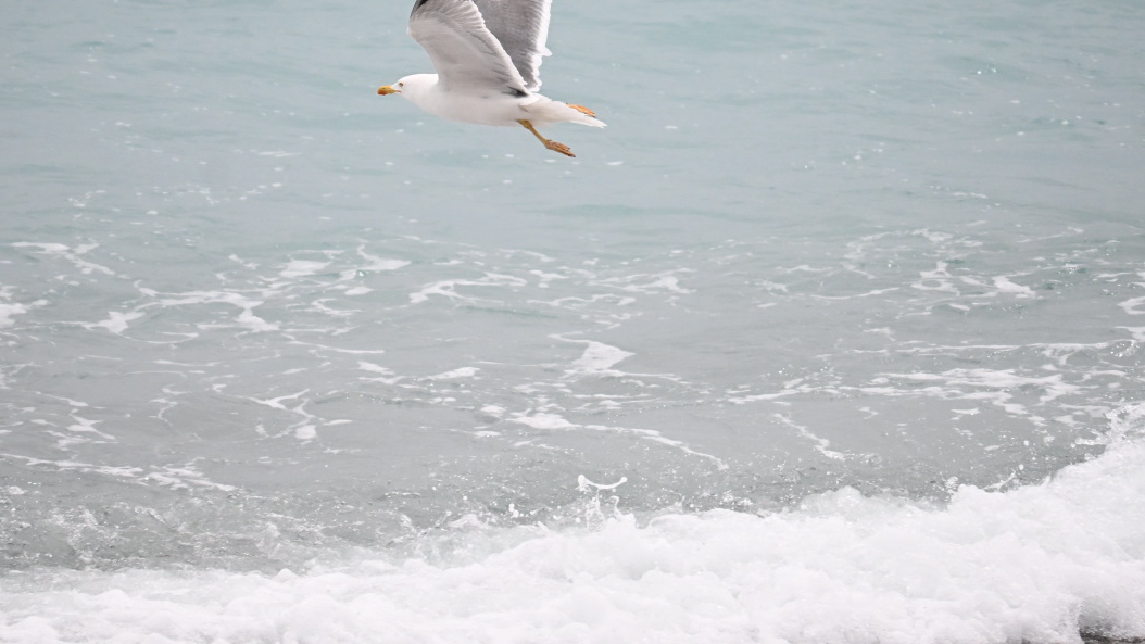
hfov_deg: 3.6
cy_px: 84
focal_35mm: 604
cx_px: 534
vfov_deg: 2.0
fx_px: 18339
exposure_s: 1/4000
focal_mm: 250
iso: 1000
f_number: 6.3
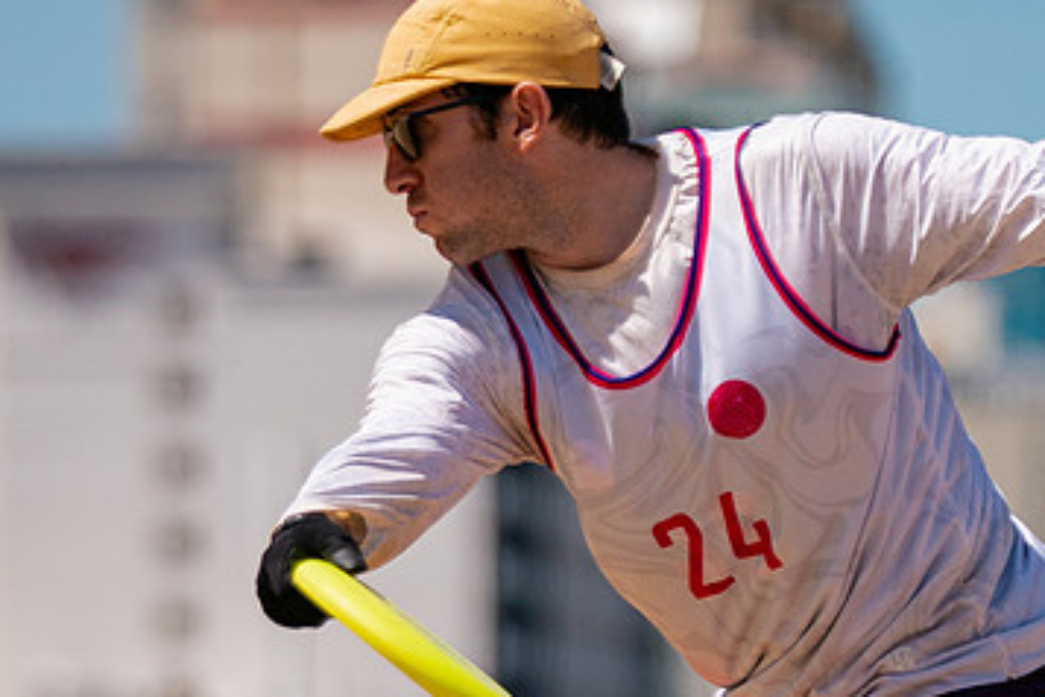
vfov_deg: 2.6
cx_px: 512
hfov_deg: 4.0
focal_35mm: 522
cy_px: 754
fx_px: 15151
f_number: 2.8
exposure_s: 1/10000
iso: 400
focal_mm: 167
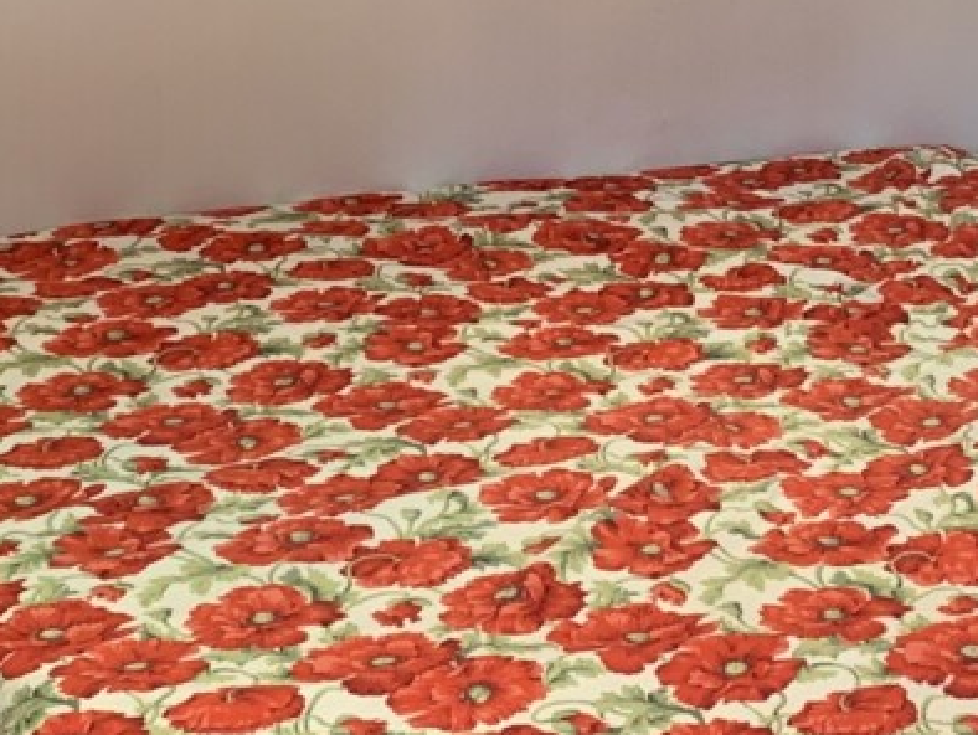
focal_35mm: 95
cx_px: 591
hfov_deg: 20.6
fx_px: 2686
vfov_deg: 15.4
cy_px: 94
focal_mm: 4.25
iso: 100
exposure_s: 1/50
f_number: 1.8
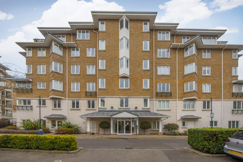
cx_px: 122
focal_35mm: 14
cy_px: 81
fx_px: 95
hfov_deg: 104.2
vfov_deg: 81.3
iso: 400
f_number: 5.6
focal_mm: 14
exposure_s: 1/640
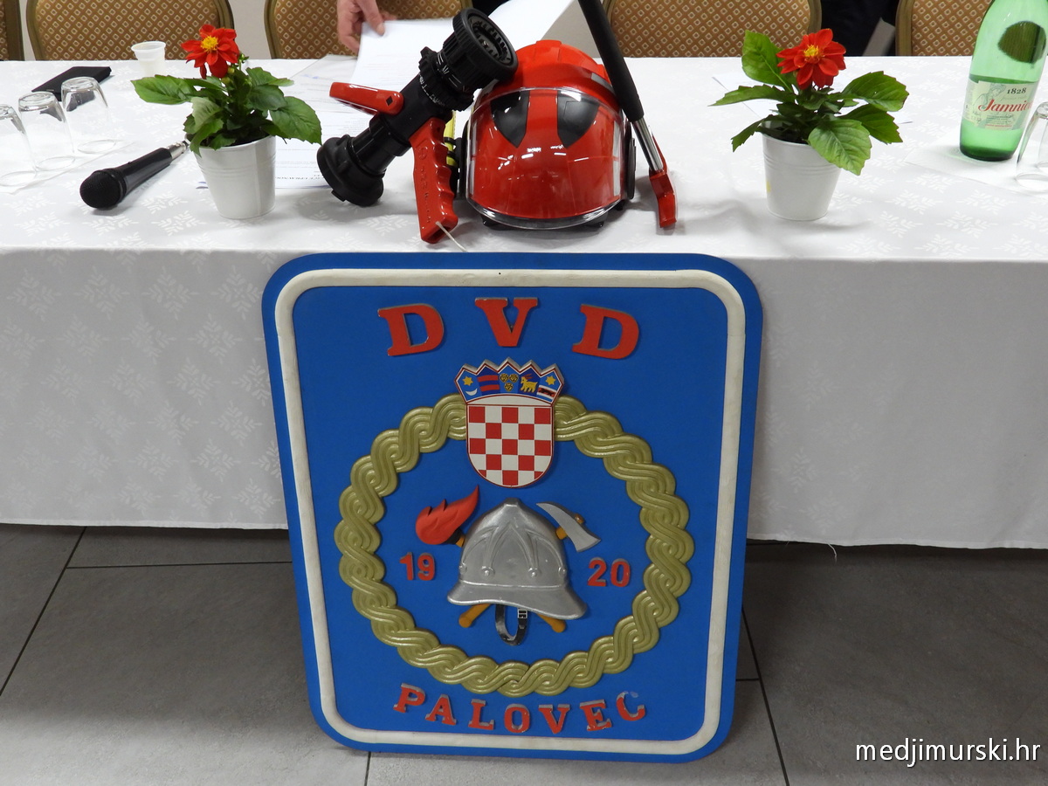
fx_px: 969
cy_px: 393
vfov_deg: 44.2
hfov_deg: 56.8
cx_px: 524
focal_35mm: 32
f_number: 3.2
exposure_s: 1/25
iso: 400
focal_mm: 5.8
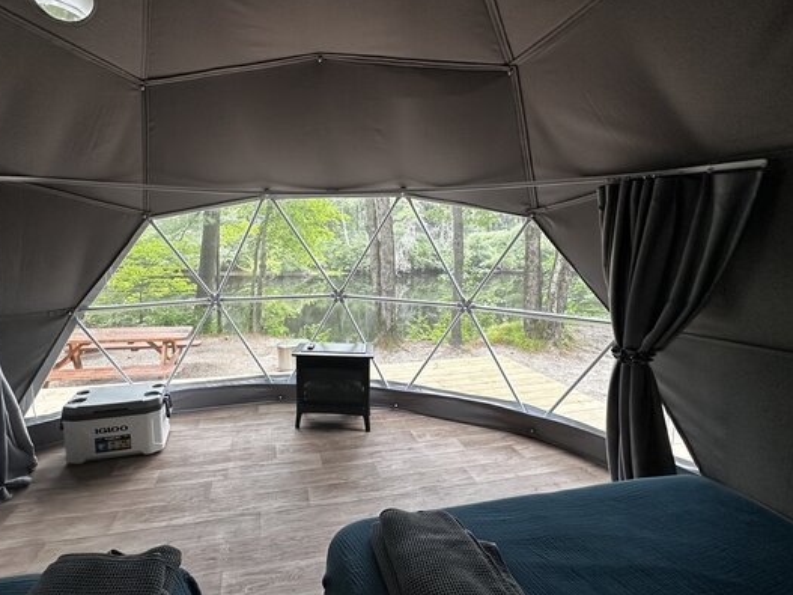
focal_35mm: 17
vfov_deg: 74.7
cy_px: 283
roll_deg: -0.4
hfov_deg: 90.4
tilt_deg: -6.3
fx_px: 389
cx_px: 339
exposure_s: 1/99
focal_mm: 2.22
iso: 125
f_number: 2.2
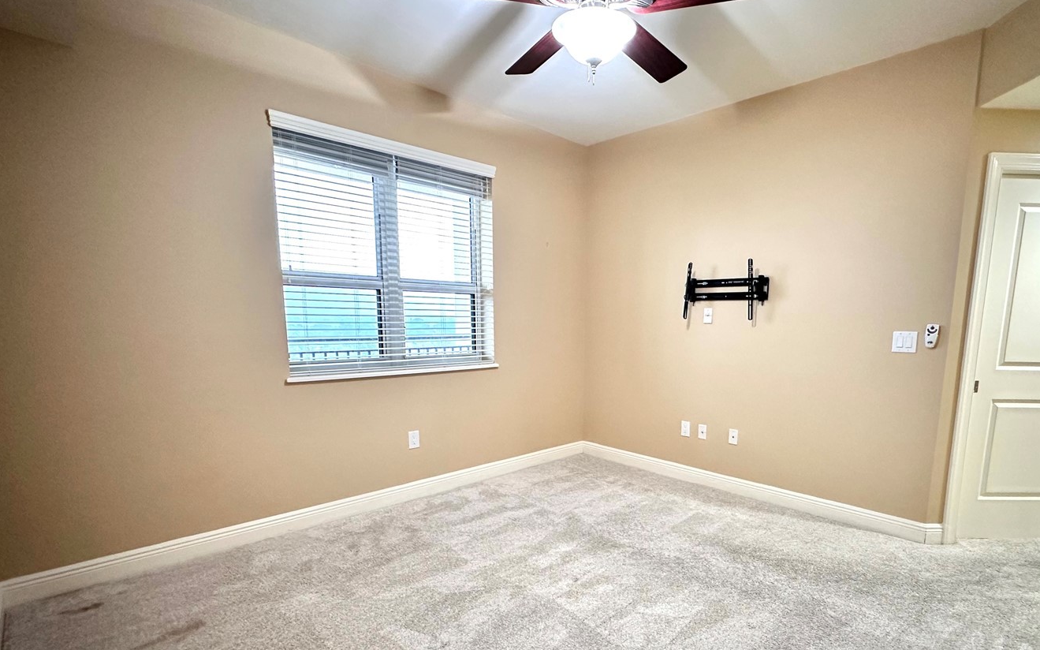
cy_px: 395
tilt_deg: -8.2
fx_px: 510
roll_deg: -0.8
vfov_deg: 64.3
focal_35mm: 18
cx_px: 590
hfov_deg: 90.6
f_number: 2.2
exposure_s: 1/60
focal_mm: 2.22
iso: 320
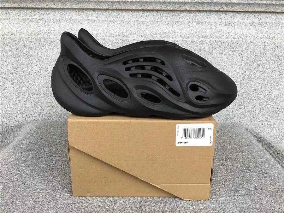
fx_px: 254
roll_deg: -0.2
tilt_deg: -17.7
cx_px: 142
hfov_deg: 58.4
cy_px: 106
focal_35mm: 31
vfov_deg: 45.4
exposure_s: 1/196
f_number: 2.4
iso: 25
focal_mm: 3.3
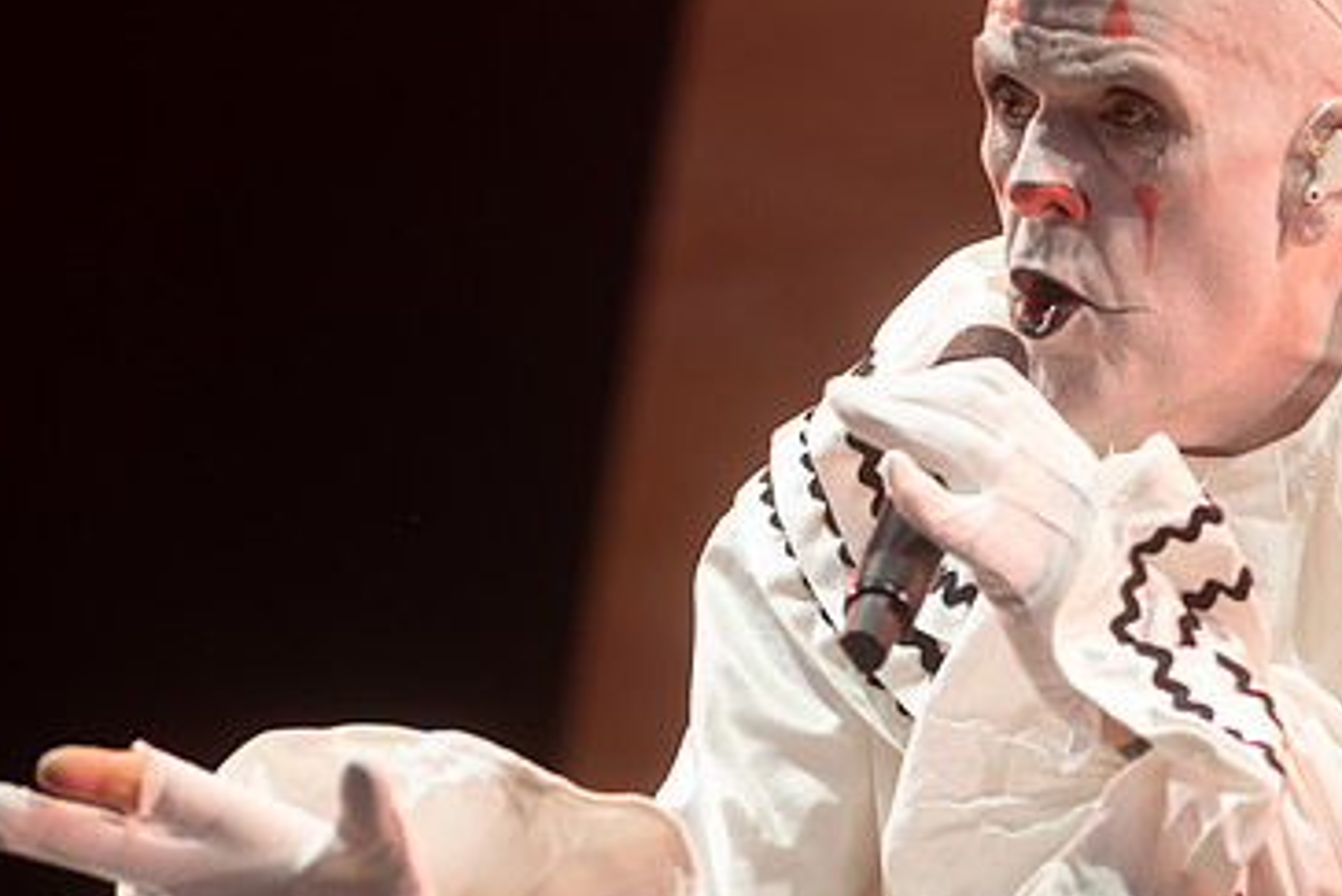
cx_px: 959
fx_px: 8017
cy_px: 341
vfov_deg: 6.4
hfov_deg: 9.6
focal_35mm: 215
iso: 640
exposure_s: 1/400
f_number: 5
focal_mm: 135
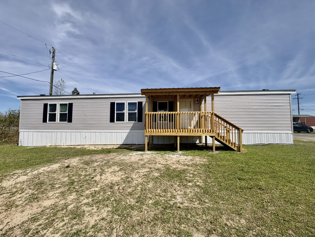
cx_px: 158
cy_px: 118
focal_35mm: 14
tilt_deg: +4.0
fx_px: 127
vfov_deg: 85.7
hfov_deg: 102.1
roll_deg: +0.0
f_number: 2.2
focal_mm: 2.22
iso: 50
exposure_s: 1/2770
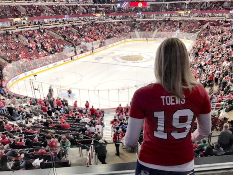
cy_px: 88
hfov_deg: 61.6
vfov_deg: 48.2
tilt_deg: -20.7
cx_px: 116
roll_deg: +1.3
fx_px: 195
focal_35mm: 29
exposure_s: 1/30
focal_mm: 4.15
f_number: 2.2
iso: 25
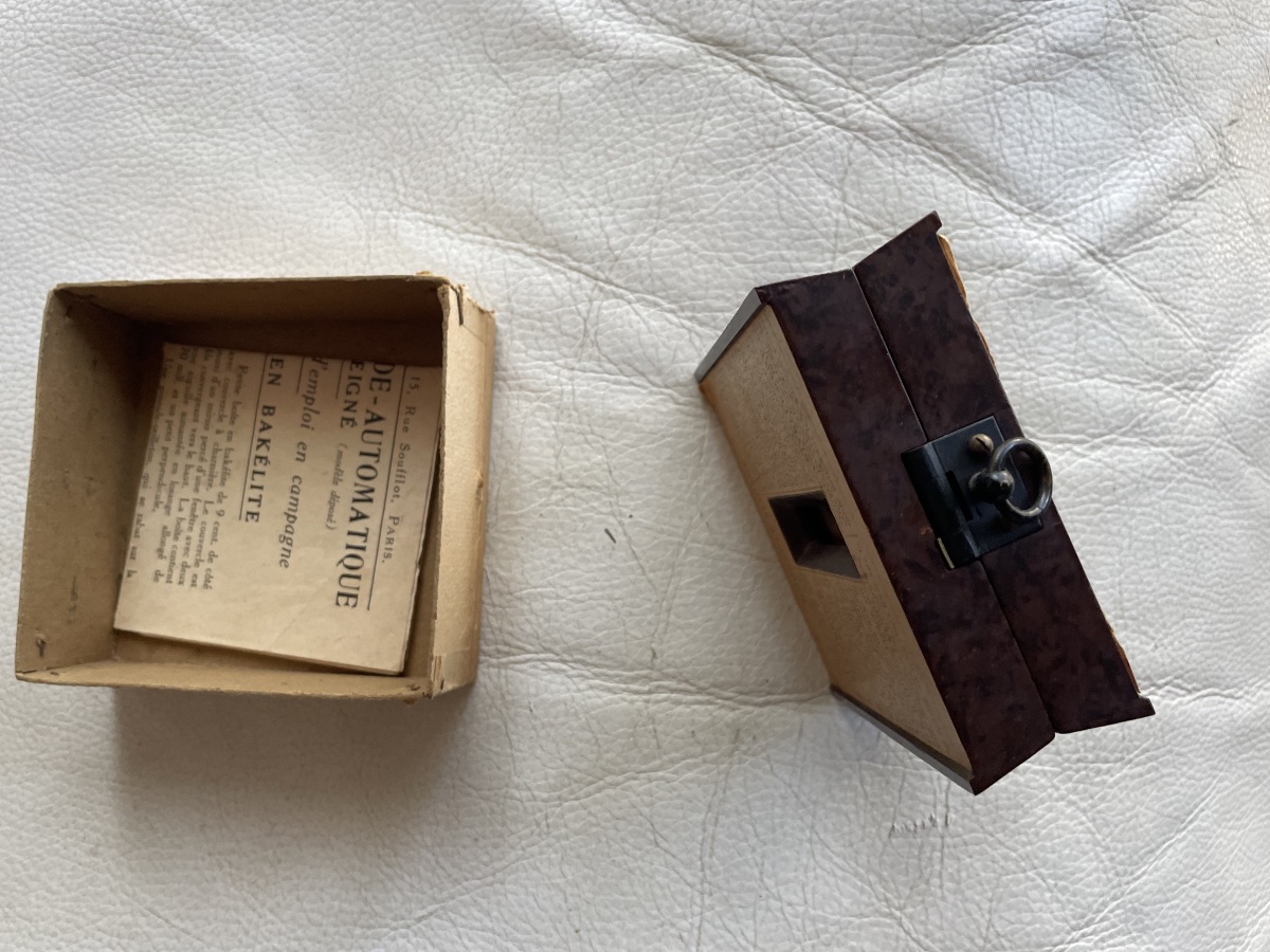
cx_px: 635
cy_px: 476
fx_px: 954
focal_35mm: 26
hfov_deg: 67.3
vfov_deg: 53.1
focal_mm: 4.2
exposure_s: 1/121
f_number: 1.6
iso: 125
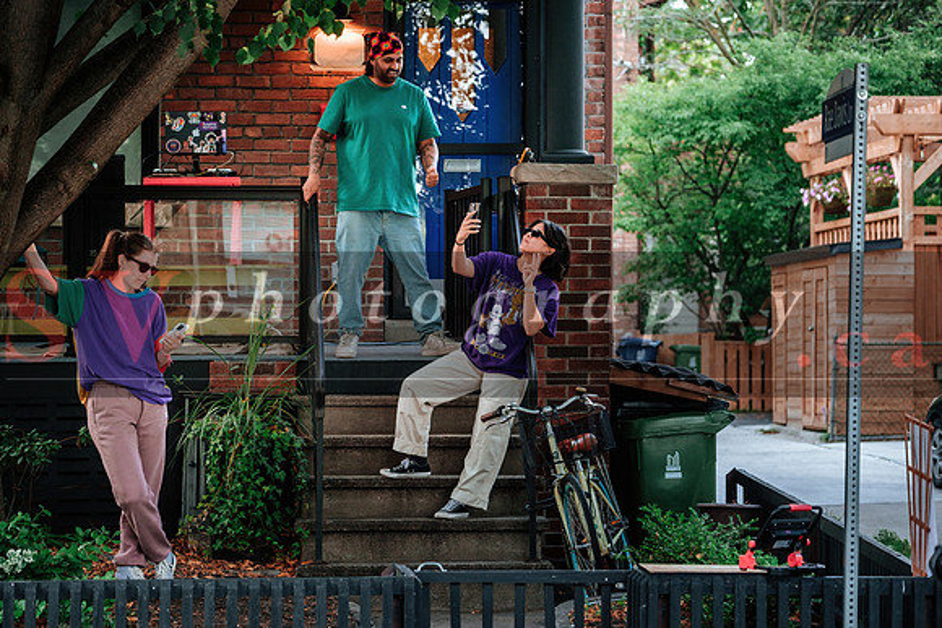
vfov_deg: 11.2
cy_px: 314
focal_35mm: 122
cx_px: 471
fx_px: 3196
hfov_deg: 16.8
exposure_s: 1/200
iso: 800
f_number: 2.8
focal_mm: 80.4
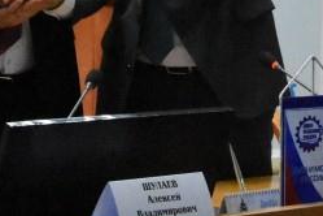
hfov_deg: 9.8
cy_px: -159
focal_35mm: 210
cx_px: 136
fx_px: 1884
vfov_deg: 6.4
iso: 16000
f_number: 11
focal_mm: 34
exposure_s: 1/500
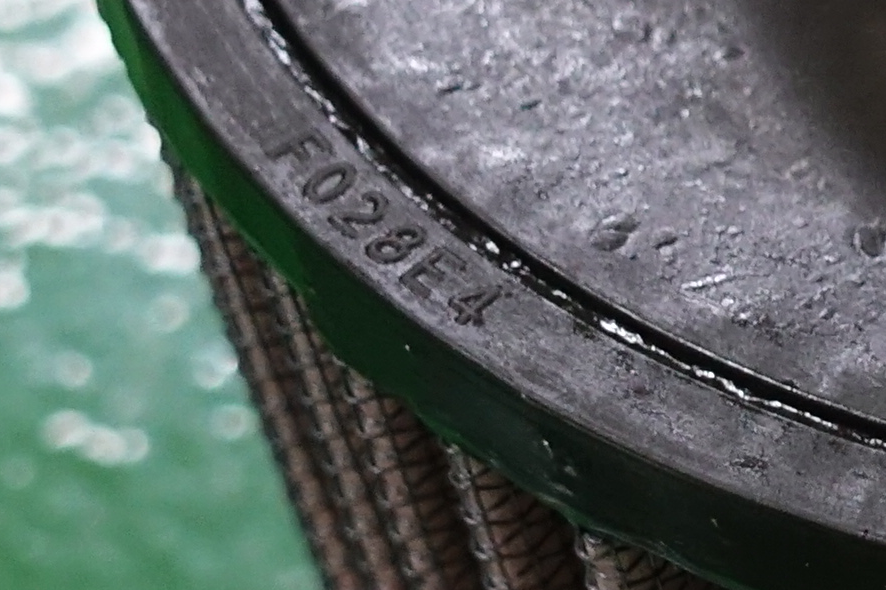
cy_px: 56
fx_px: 5929
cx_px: 1345
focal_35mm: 241
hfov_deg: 8.4
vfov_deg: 5.7
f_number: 2.8
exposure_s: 1/13
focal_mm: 14.3
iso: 800
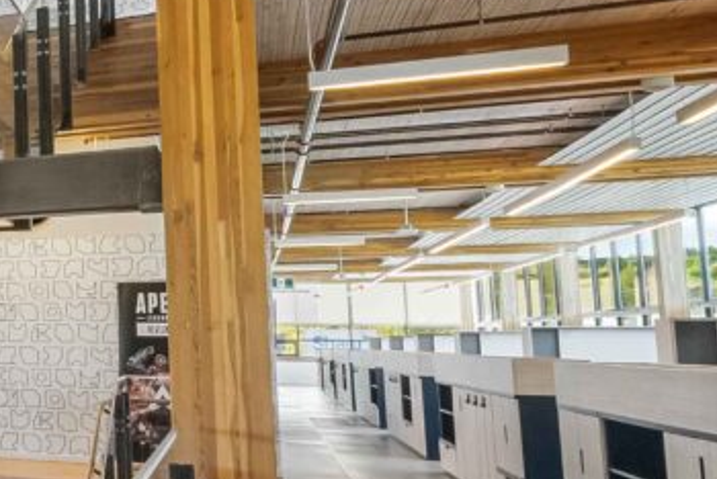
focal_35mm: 48
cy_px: 233
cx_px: -346
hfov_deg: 28.1
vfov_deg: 28.1
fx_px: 957
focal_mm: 14
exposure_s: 5
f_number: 18
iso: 640
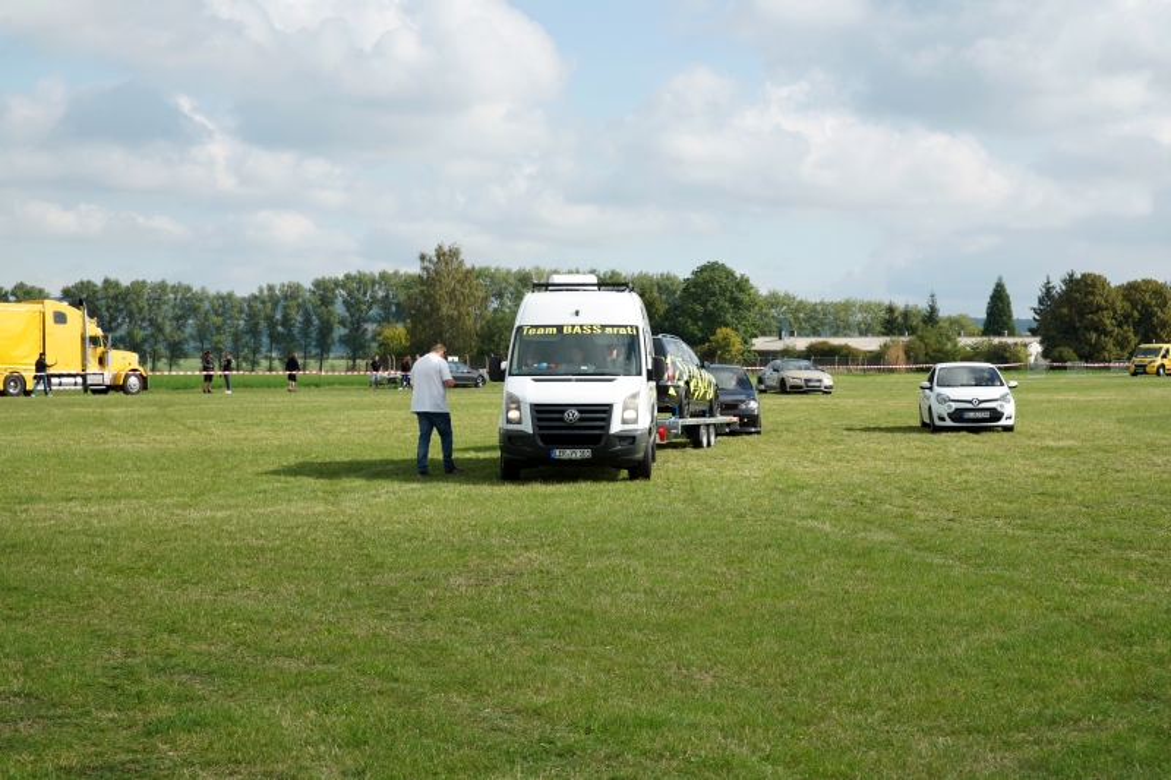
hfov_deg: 28.8
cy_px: 390
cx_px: 586
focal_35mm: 70
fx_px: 2276
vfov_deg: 19.4
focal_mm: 70
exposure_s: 1/500
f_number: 8
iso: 250
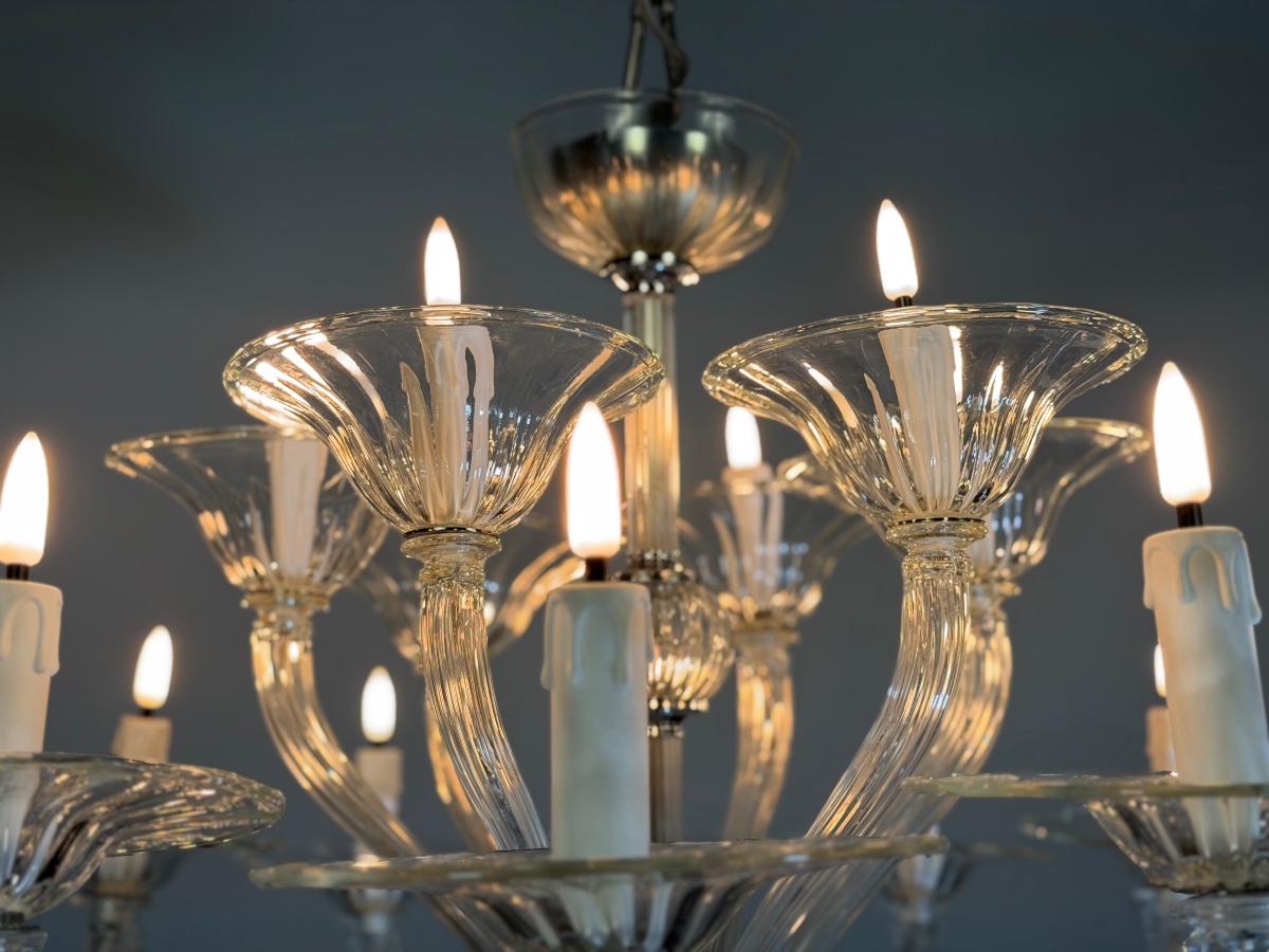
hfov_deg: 39.7
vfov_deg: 30.3
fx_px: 1760
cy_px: 476
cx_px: 634
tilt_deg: +9.3
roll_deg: -0.6
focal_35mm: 48
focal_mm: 6.76
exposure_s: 1/157
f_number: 1.78
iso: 50
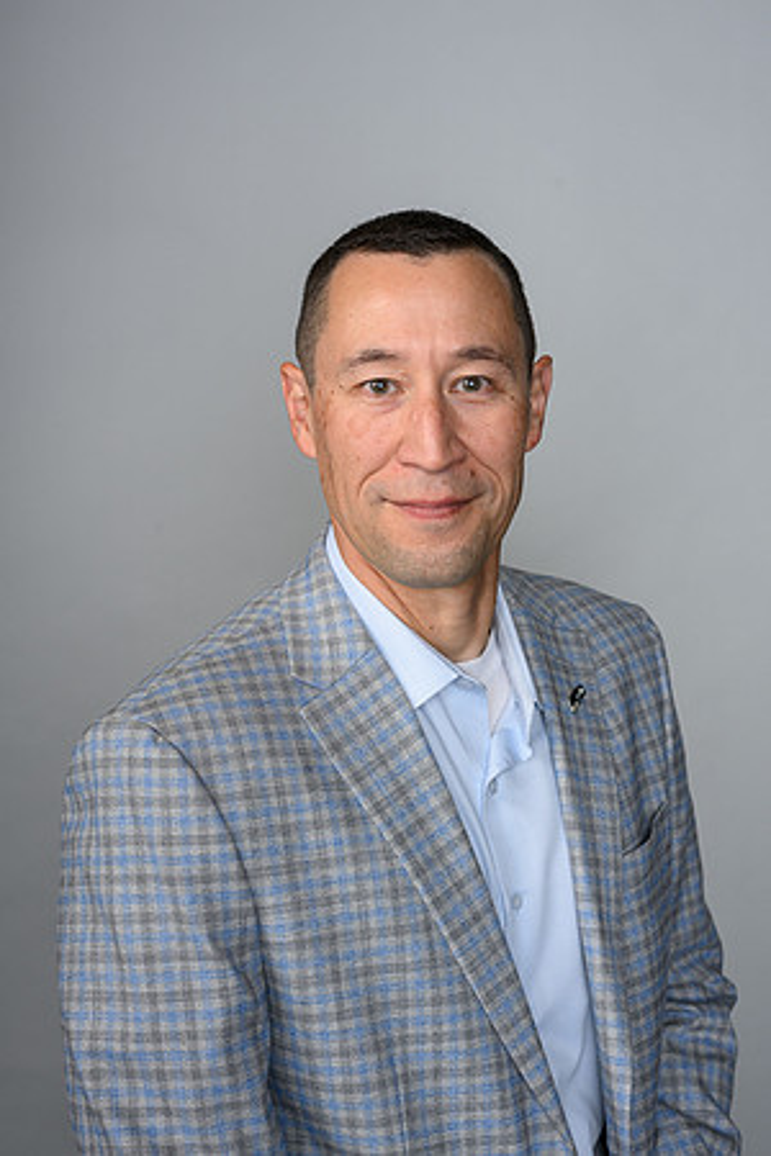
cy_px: 578
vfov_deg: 39.6
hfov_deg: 27.0
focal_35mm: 50
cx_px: 386
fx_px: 1606
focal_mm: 50
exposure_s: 1/160
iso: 250
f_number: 7.1
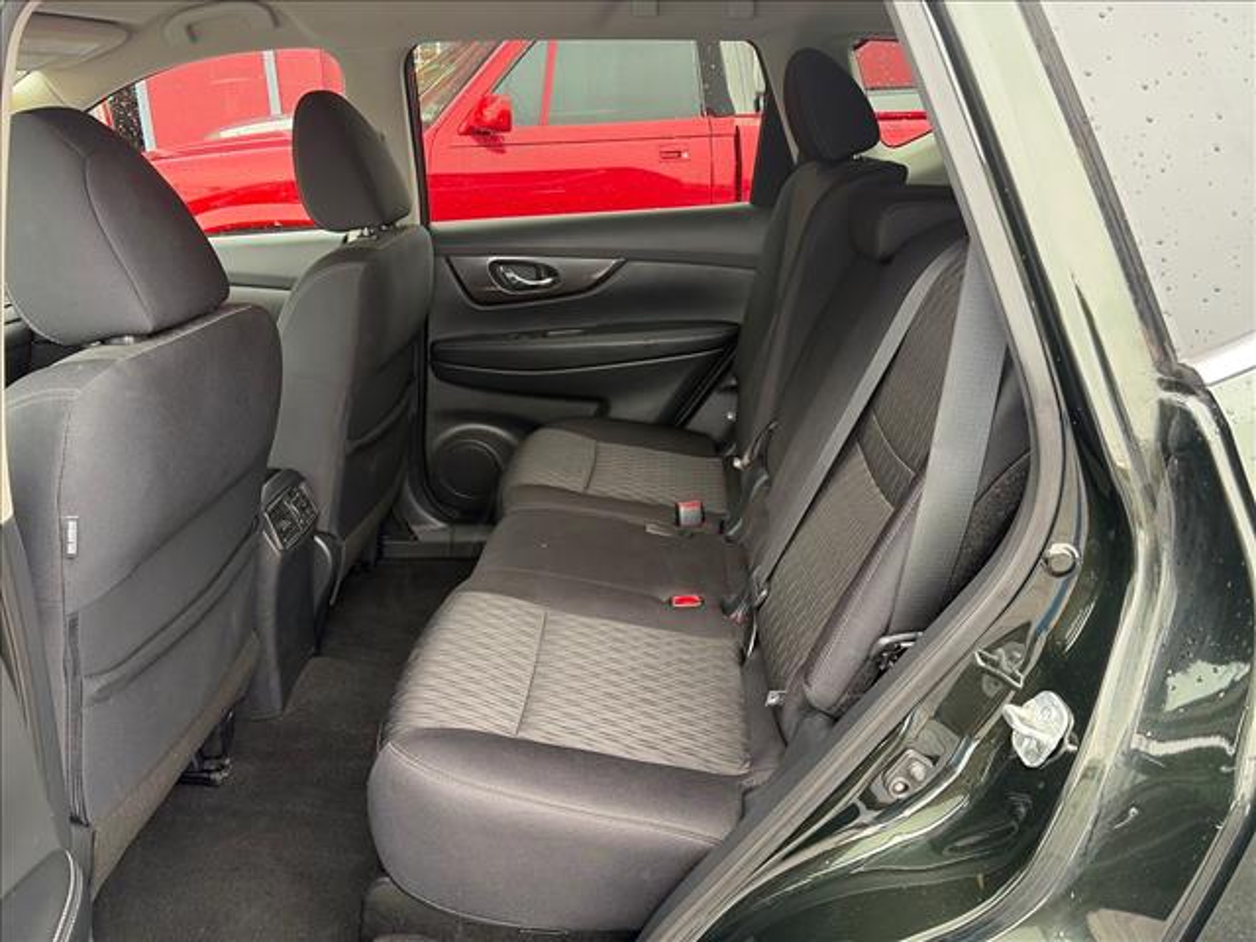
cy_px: 471
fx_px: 943
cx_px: 628
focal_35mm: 26
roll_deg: +0.3
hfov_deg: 67.3
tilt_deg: -20.8
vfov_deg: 53.1
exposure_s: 1/60
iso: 125
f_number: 1.6
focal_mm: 5.96
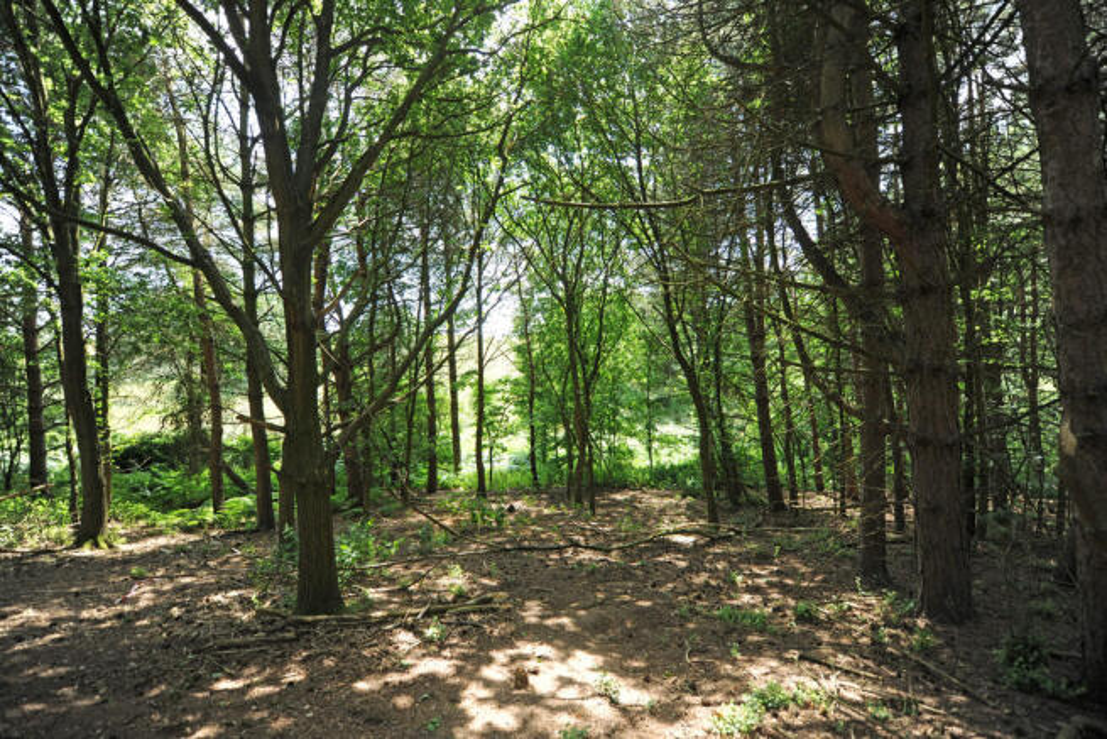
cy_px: 370
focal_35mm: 14
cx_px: 554
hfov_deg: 104.2
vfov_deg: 81.2
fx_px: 431
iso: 125
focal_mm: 14
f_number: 2.8
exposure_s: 1/200
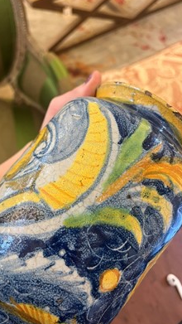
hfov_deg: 39.9
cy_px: 161
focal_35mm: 29
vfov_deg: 66.1
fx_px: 249
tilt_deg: -63.6
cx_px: 68
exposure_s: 1/50
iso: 250
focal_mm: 5.1
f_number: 1.6
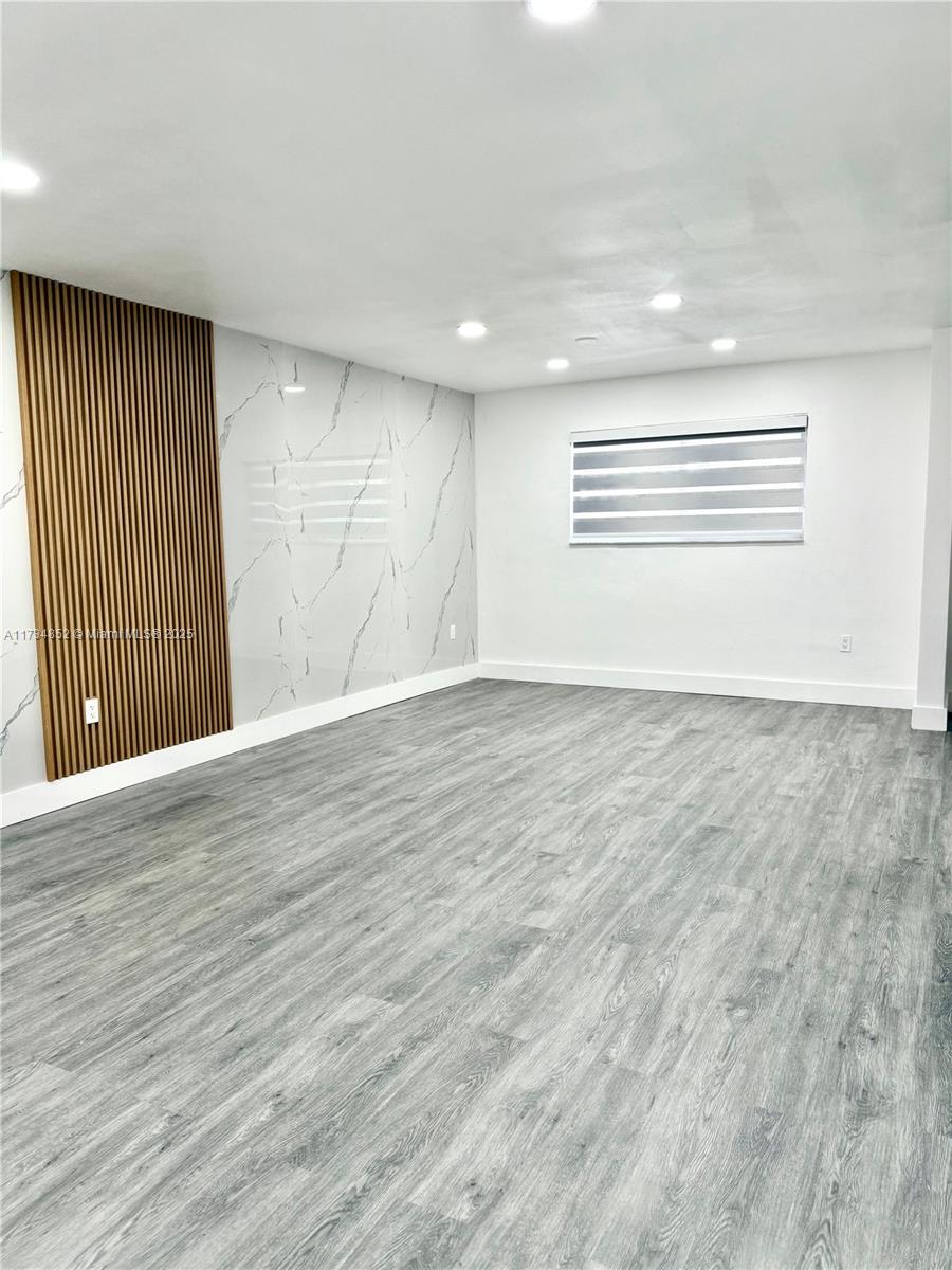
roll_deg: +1.0
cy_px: 635
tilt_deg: -6.8
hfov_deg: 56.8
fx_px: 880
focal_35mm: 24
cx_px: 476
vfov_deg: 71.6
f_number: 1.78
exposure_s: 1/135
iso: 125
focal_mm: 6.76
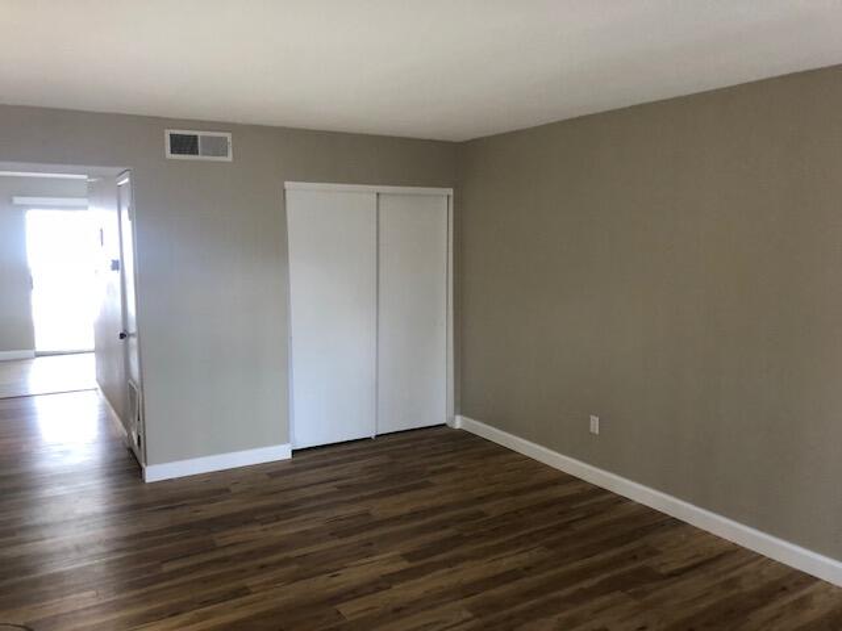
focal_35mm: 28
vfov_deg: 49.7
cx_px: 421
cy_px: 316
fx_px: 681
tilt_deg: -2.7
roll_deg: +1.4
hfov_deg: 63.4
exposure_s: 1/15
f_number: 1.8
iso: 40
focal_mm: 3.99
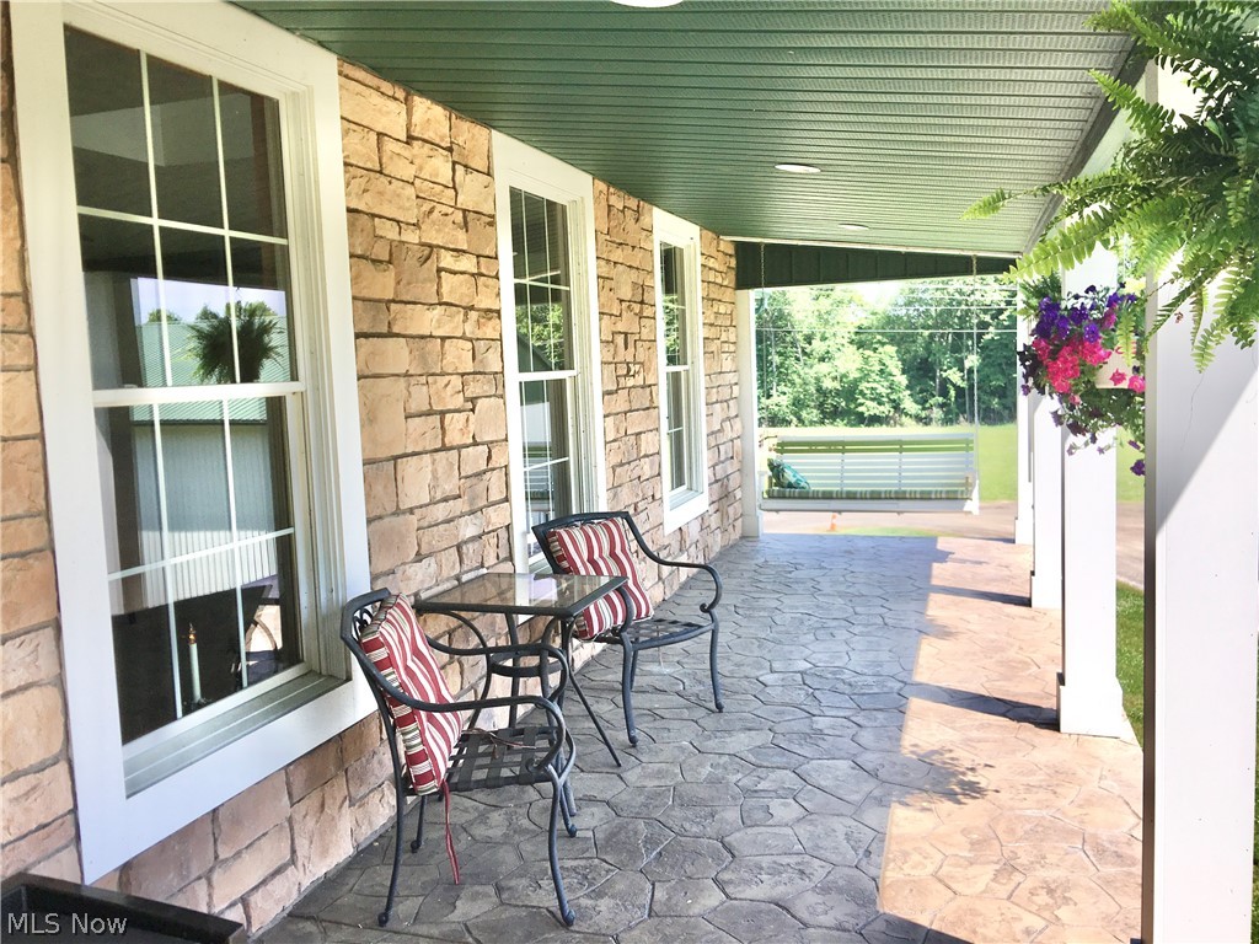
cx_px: 630
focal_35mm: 29
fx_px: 1055
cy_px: 472
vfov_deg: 48.2
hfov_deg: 61.7
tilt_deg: -5.1
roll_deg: +1.7
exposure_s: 1/549
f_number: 2.2
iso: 25
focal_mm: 4.15
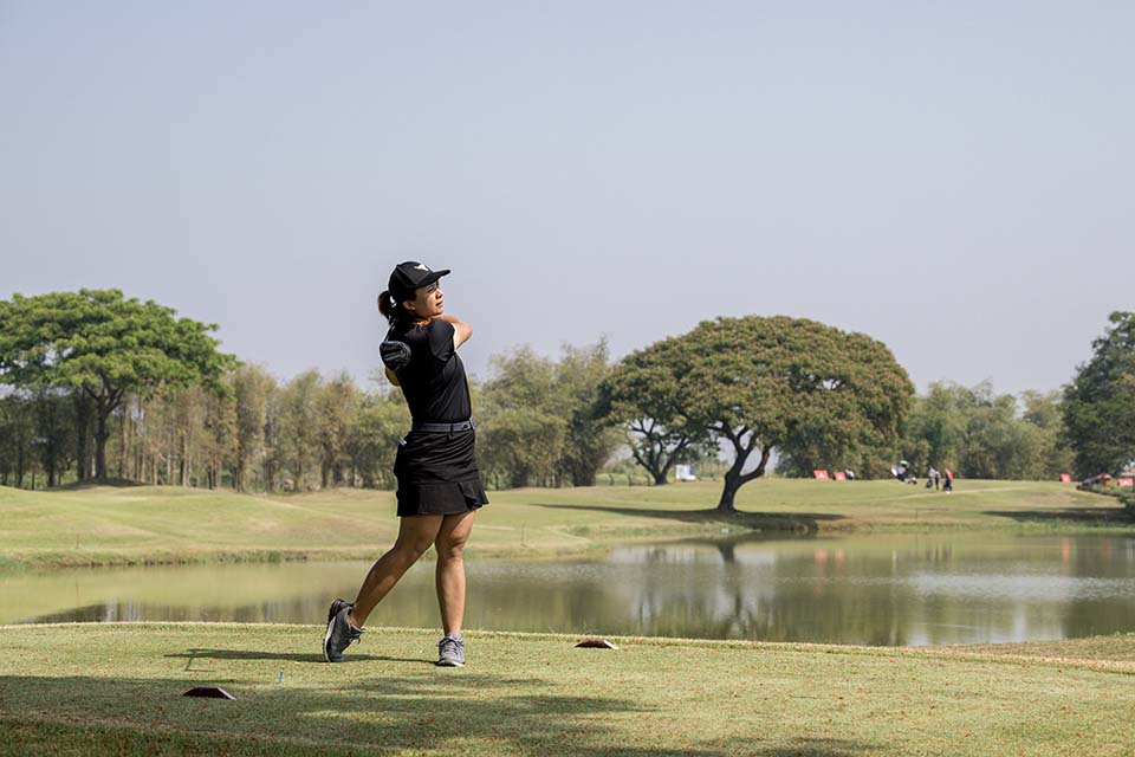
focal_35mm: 82
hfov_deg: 24.8
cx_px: 568
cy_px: 378
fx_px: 2585
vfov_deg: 16.7
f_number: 5.6
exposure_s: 1/3200
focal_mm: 82
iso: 900
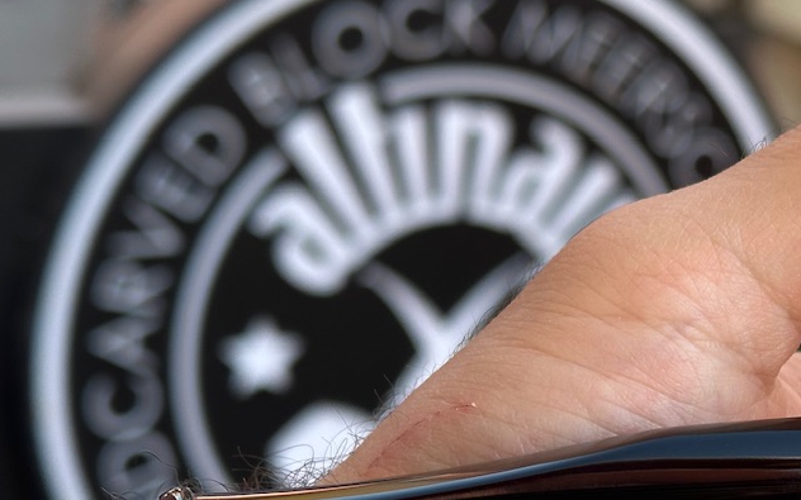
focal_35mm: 103
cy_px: 392
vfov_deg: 12.7
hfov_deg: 19.8
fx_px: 2248
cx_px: 726
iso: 64
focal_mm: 6.86
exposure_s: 1/654
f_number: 1.78
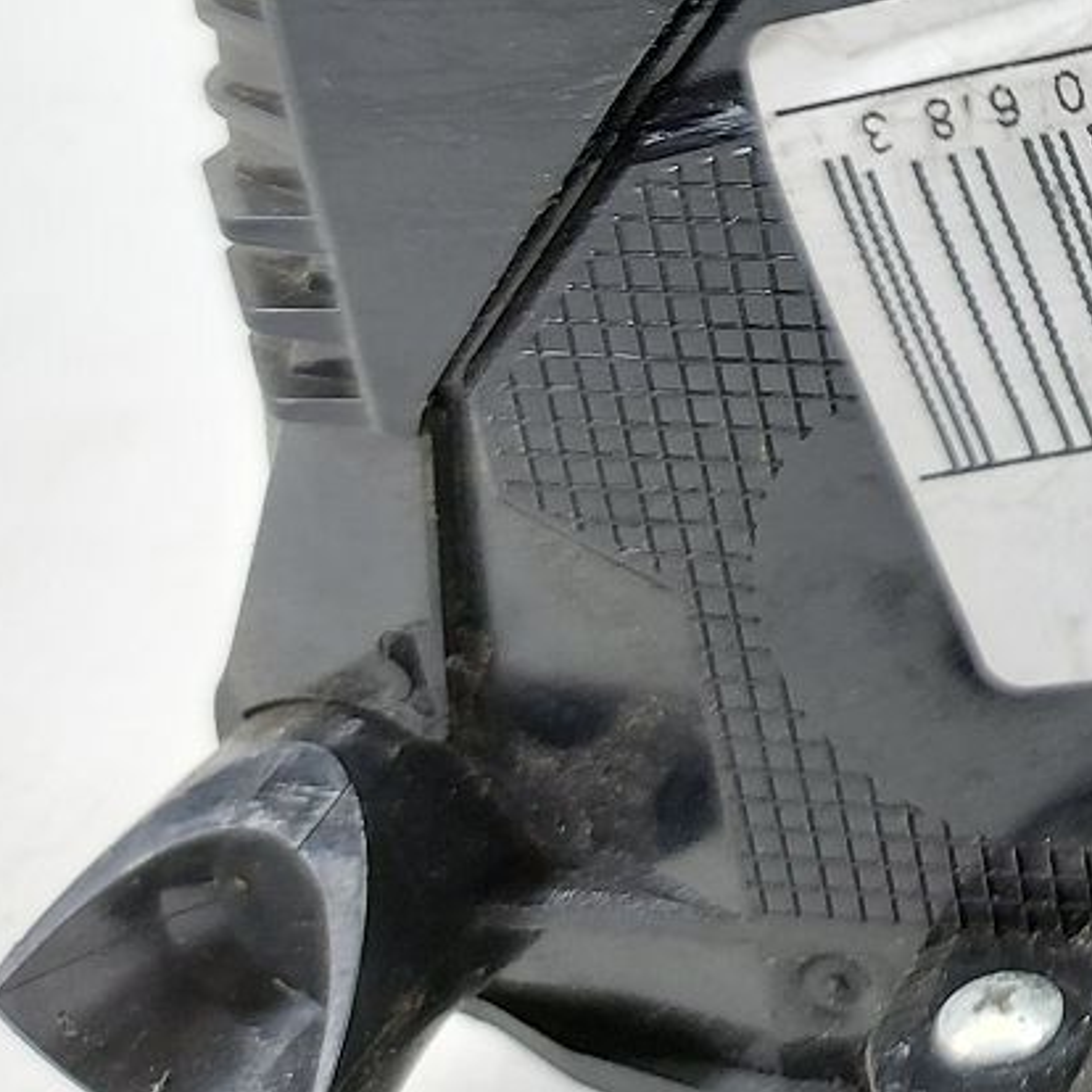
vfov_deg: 23.2
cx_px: 1642
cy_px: -24
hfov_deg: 20.7
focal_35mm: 71
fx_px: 2534
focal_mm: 5.23
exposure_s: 1/50
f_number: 1.8
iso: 160
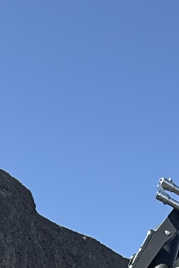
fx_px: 739
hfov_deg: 13.1
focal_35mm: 99
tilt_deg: -7.9
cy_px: 634
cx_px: 266
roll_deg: +0.4
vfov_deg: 14.3
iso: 50
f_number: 2.2
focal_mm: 2.22
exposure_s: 1/853
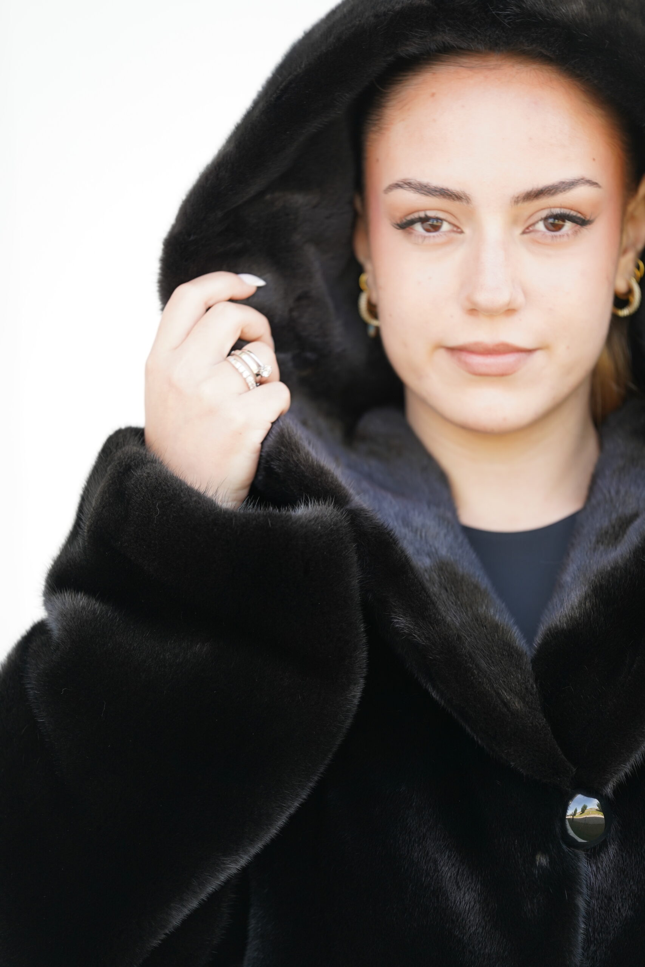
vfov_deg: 10.3
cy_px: 484
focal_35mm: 200
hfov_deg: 6.9
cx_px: 322
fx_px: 5374
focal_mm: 200
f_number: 2.8
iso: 250
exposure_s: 1/250
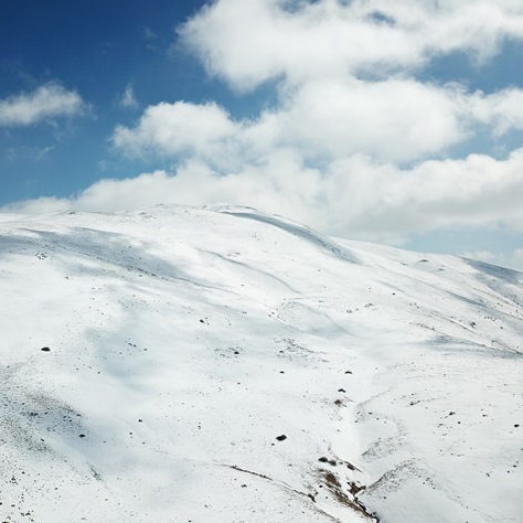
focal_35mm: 31
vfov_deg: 52.5
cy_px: 259
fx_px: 530
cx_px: 213
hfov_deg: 52.2
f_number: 2.2
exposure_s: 1/4115
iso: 100
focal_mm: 4.73
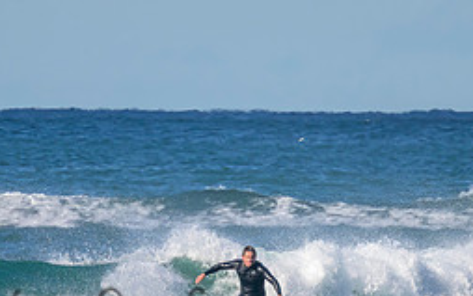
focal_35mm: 1939
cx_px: 177
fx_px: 25006
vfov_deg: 0.7
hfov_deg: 1.1
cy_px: 301
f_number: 11
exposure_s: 1/2000
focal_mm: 800
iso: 1000
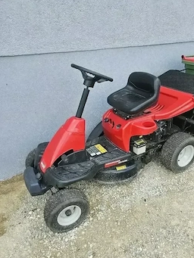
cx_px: 110
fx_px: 202
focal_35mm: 27
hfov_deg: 51.2
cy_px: 129
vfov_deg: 65.3
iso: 25
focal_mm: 5.4
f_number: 1.8
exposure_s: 1/227
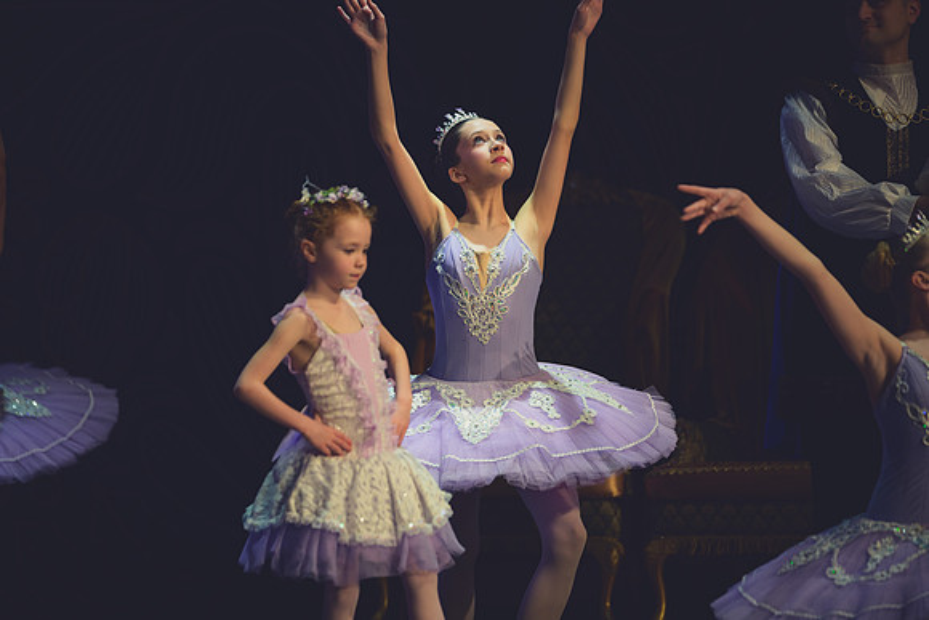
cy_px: 310
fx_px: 5162
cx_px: 464
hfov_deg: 10.3
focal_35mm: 200
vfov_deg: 6.9
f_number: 2.8
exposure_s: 1/320
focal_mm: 200
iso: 1000
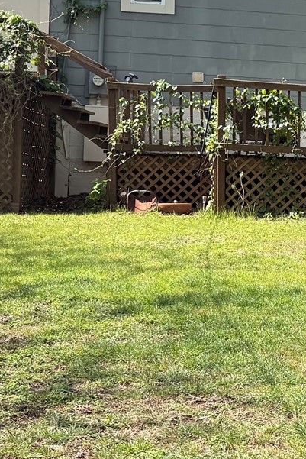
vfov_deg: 23.9
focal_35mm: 85
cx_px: 534
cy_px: 188
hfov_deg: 14.4
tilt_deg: +0.3
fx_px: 1083
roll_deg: -1.6
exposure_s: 1/2611
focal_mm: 6.76
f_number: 1.78
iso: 100
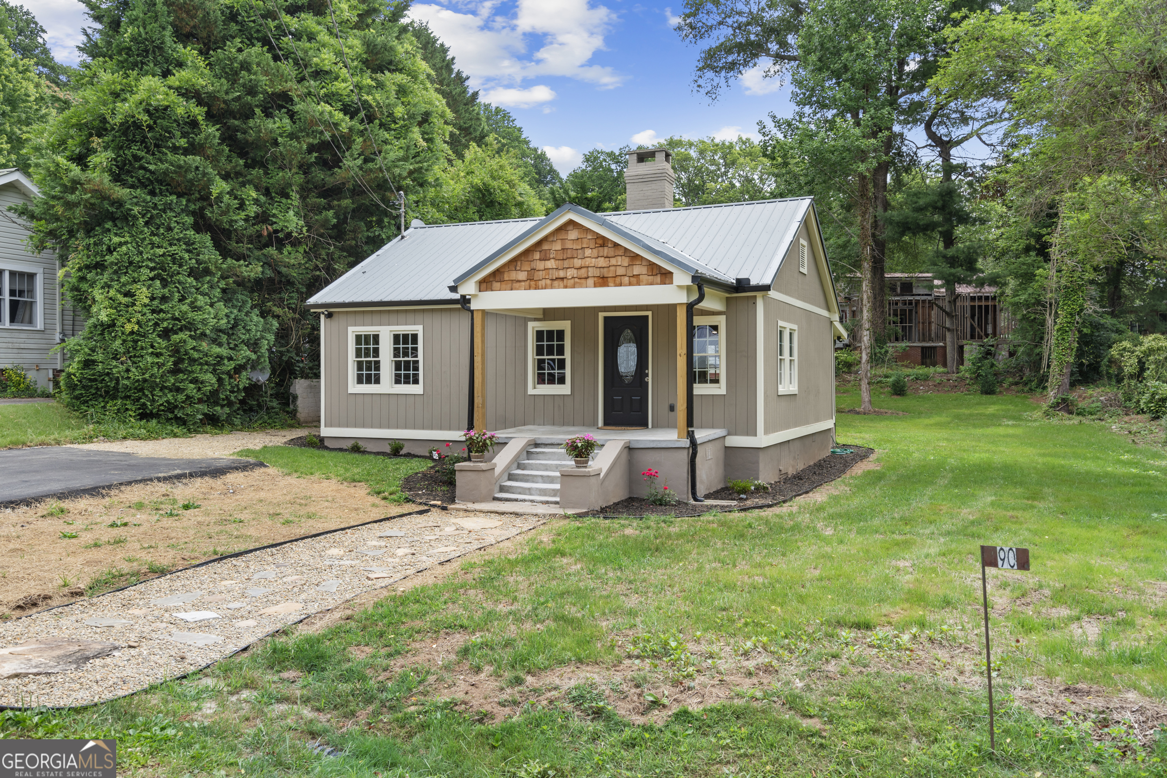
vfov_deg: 45.0
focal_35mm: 29
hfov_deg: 63.7
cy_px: 389
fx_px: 940
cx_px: 584
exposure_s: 1/13
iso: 160
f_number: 10
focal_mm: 29
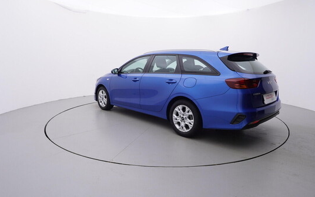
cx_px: 159
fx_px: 202
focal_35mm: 24
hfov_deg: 75.9
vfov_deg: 52.0
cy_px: 94
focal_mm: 15
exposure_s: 1/80
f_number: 5
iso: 200
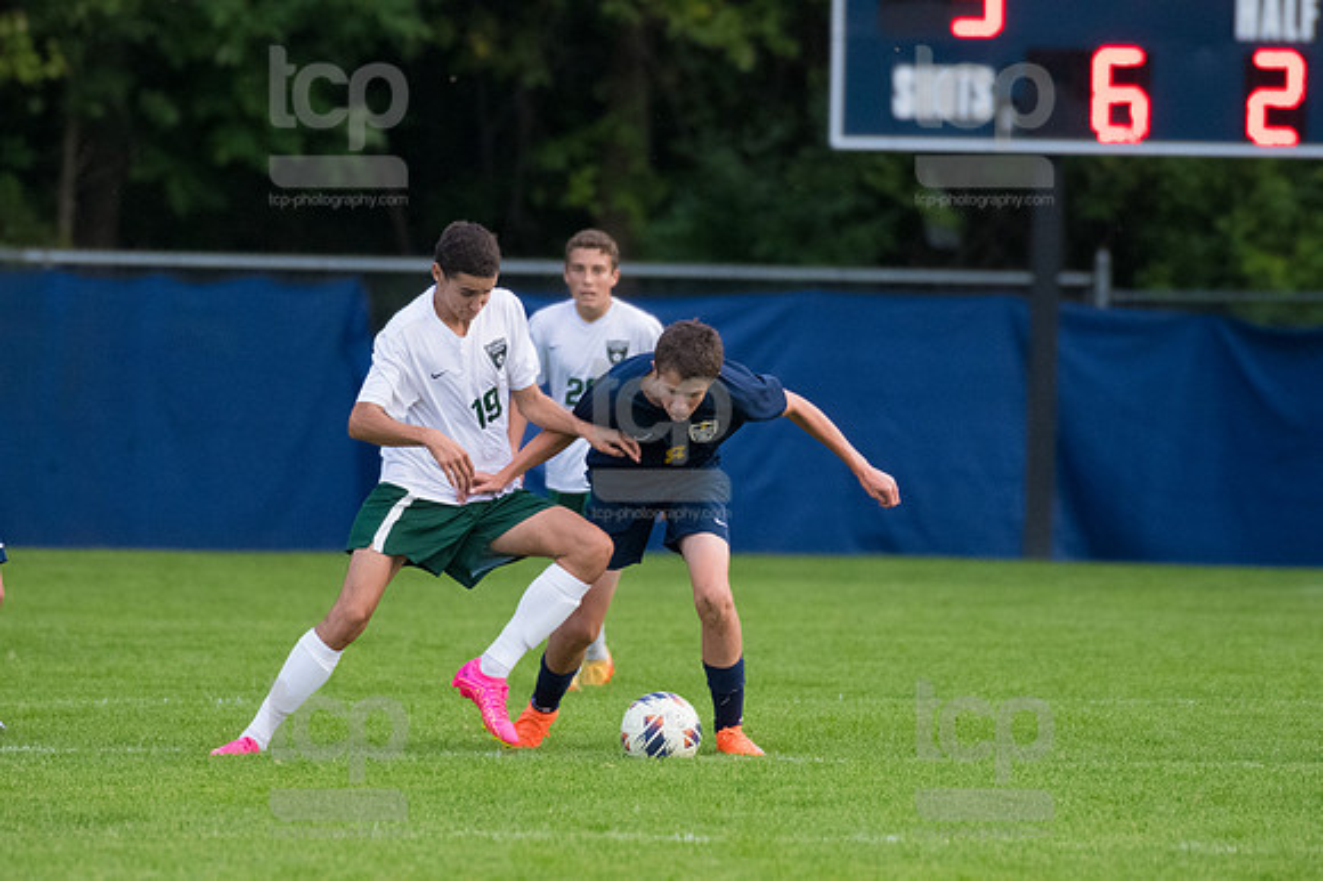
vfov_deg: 2.2
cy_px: 440
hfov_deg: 3.3
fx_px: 23138
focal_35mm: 630
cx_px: 662
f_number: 5.6
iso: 3200
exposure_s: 1/2000
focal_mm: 420
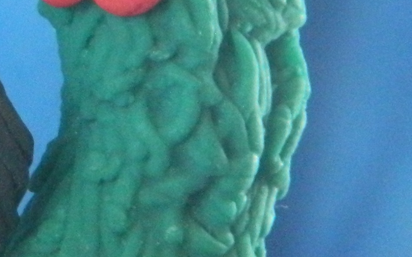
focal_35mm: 340
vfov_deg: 3.9
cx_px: -338
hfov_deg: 6.1
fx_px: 3817
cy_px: 101
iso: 400
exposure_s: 1/20
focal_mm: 12.6
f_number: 4
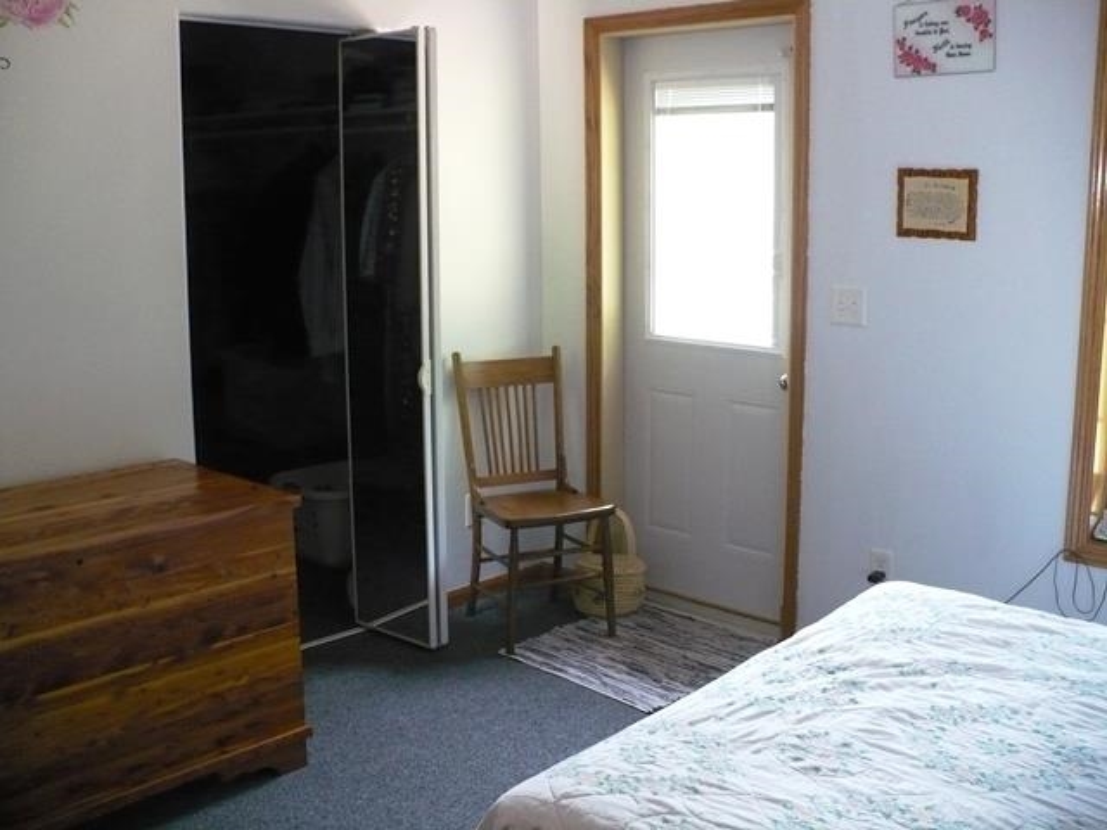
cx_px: 554
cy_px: 415
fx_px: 1183
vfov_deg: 38.7
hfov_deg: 50.1
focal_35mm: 37
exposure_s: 1/30
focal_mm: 6.1
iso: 400
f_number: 2.8
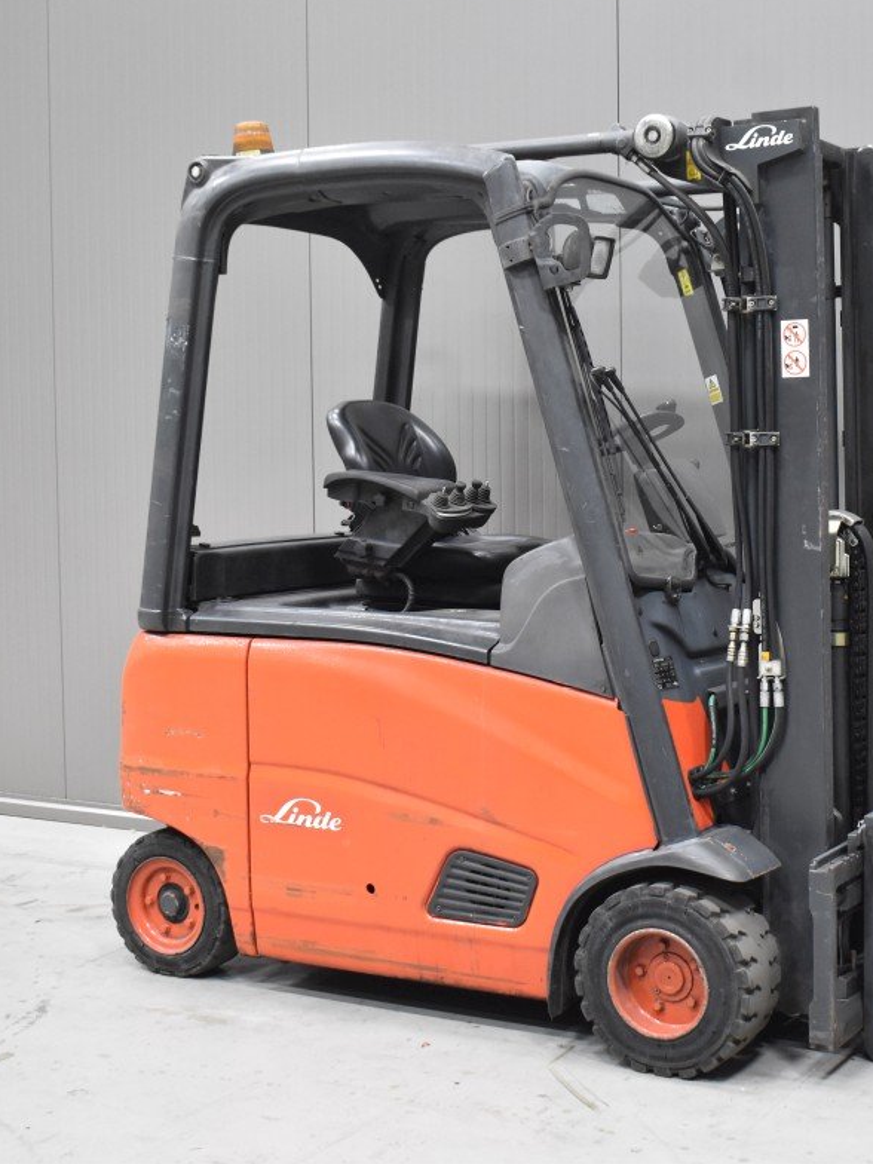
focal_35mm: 53
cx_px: 613
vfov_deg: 36.2
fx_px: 1782
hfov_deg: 27.3
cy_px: 572
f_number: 4.5
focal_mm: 24
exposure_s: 1/30
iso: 1600
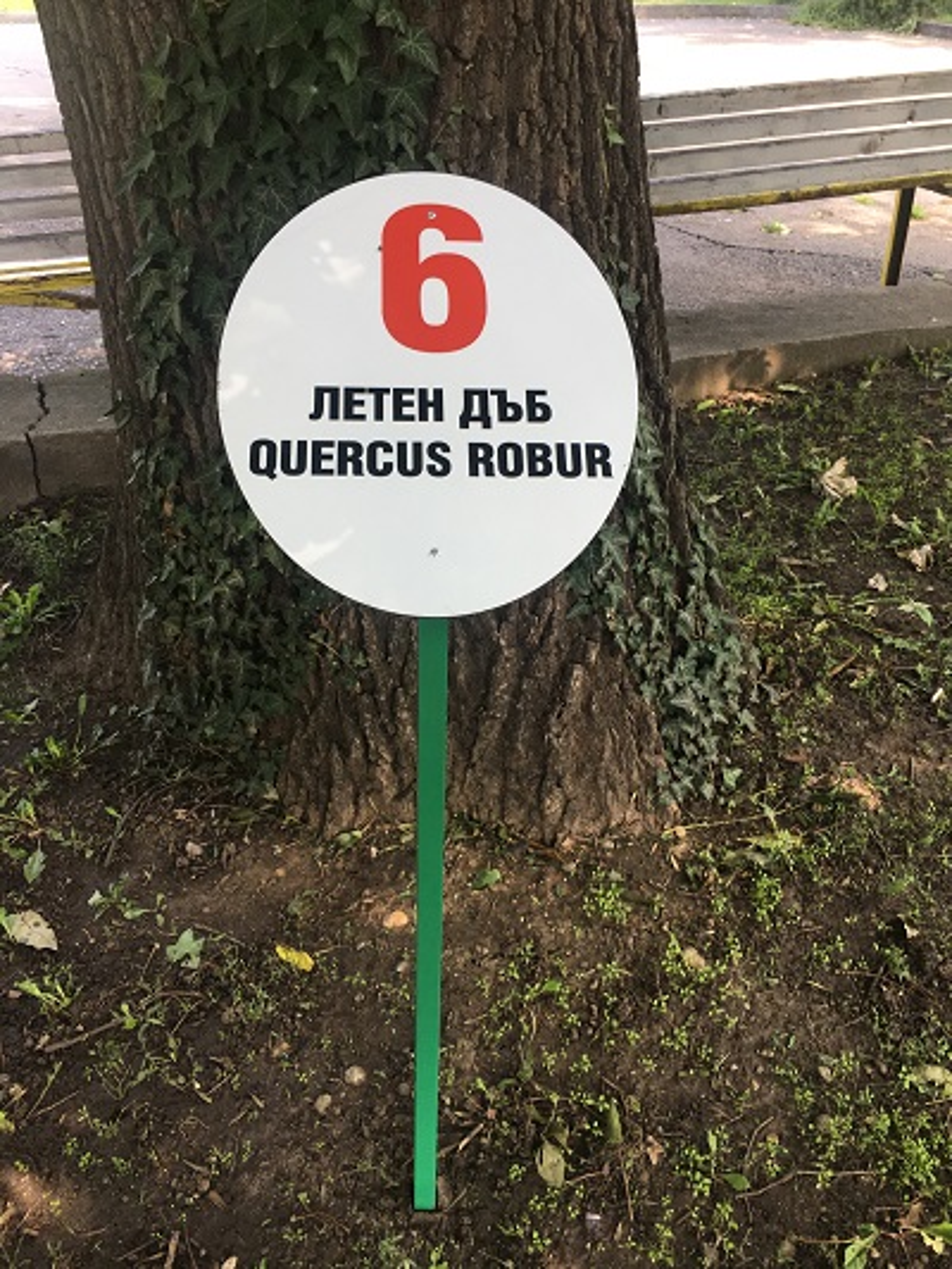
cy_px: 634
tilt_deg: -32.5
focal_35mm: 29
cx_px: 476
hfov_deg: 48.2
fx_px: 1063
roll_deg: +1.1
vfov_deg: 61.6
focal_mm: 4.15
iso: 40
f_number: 2.2
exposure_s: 1/100
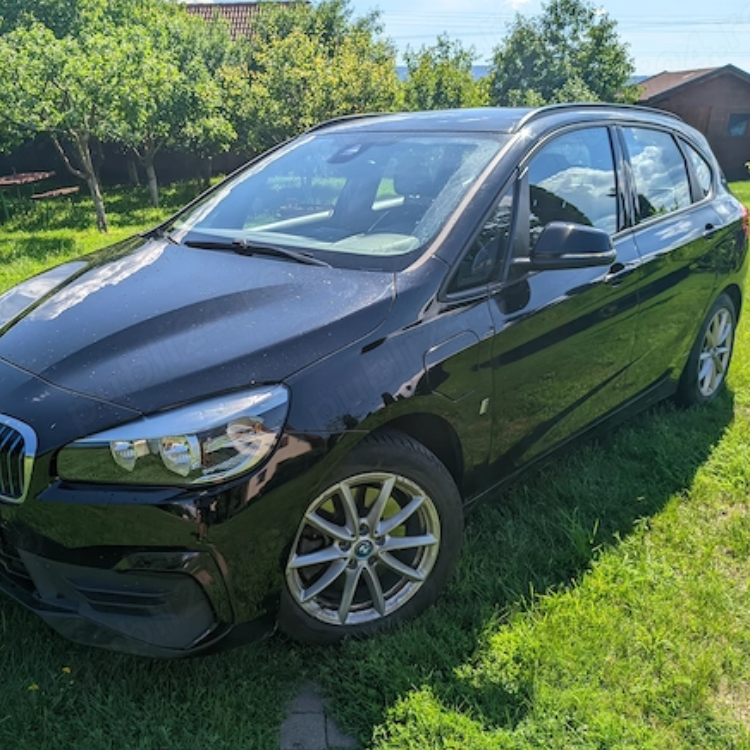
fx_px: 686
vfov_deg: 57.3
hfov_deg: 56.8
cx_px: 296
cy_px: 365
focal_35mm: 28
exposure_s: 1/2114
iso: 90
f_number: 1.8
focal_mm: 5.56
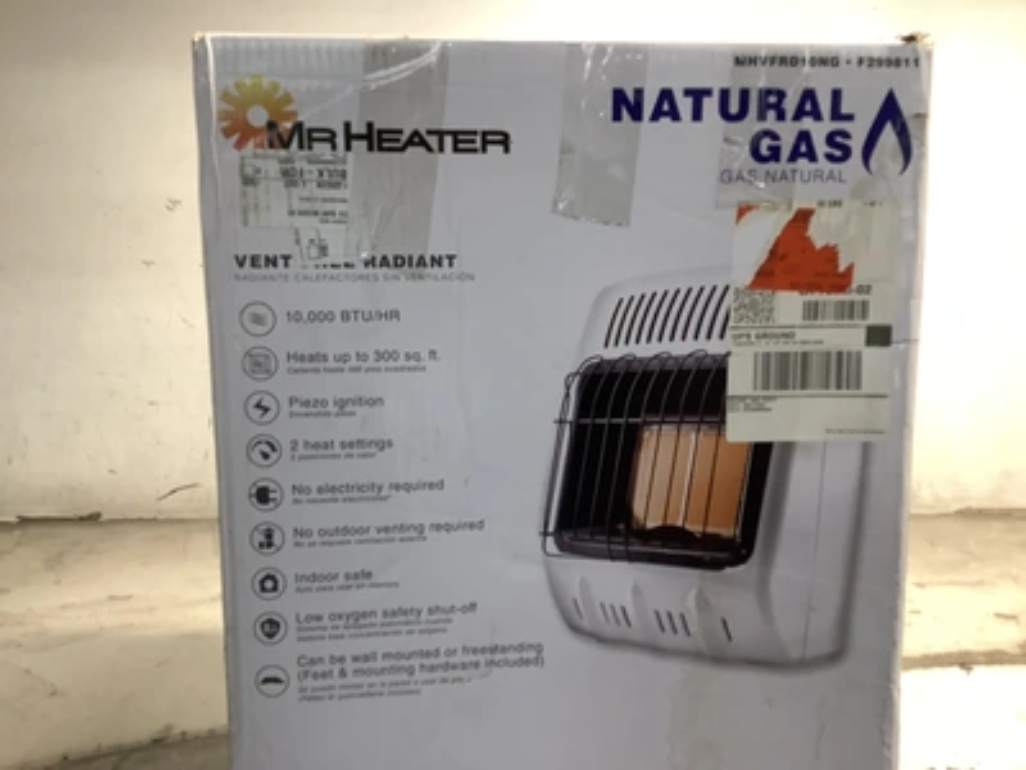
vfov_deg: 45.4
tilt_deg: -9.4
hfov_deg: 58.4
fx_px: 919
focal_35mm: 31
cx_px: 513
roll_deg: +0.3
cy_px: 385
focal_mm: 3.3
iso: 160
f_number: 2.4
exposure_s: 1/60
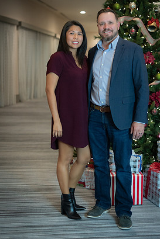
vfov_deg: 36.2
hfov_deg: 24.6
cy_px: 112
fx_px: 366
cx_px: 86
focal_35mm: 55
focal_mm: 50
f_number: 1.8
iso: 1600
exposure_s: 1/320
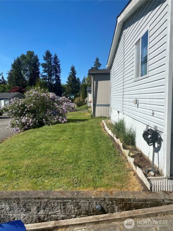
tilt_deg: -4.0
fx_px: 173
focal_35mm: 26
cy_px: 116
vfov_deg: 67.3
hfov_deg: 53.1
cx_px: 86
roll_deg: +0.9
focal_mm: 4.25
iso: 32
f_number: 1.8
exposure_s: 1/3610
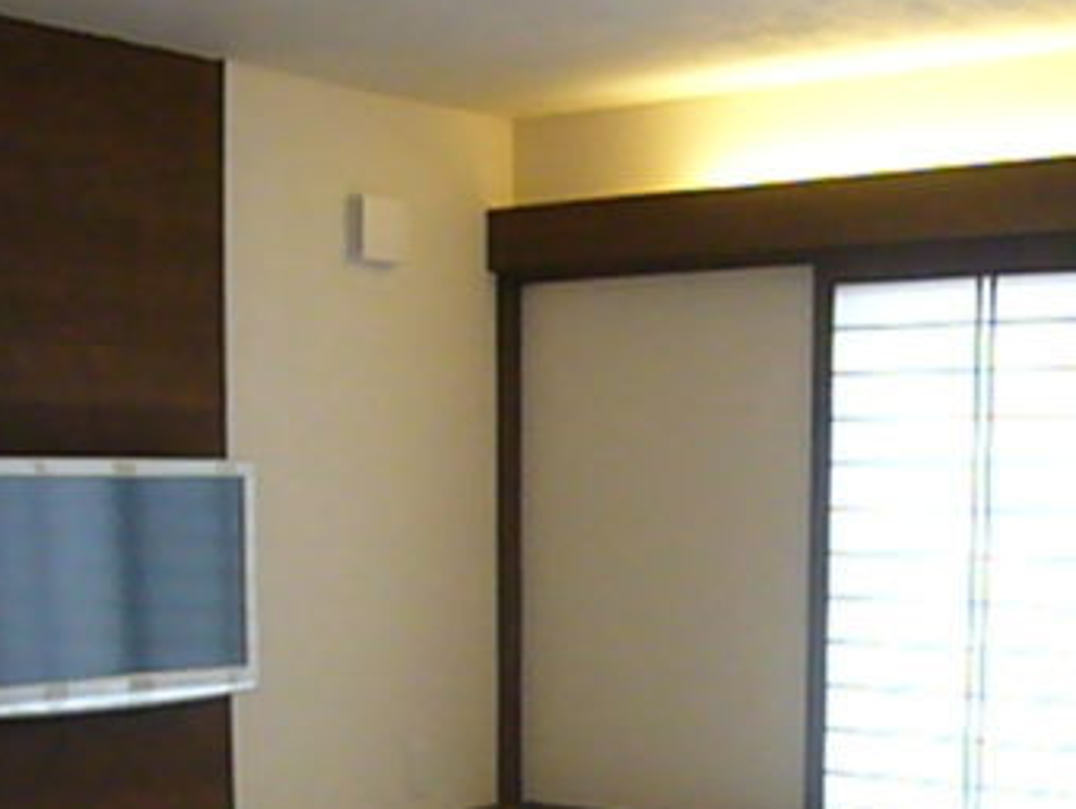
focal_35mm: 66
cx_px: 594
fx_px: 2054
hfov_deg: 29.3
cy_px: 866
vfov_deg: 21.3
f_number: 2.8
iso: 800
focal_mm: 4.6
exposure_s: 1/200
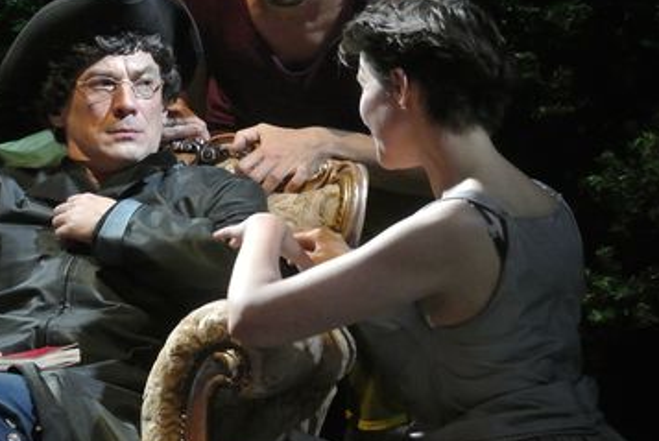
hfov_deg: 6.0
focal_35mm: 345
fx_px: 6323
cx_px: 46
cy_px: 219
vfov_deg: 4.0
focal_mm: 57.2
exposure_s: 1/80
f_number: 4.2
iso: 1400
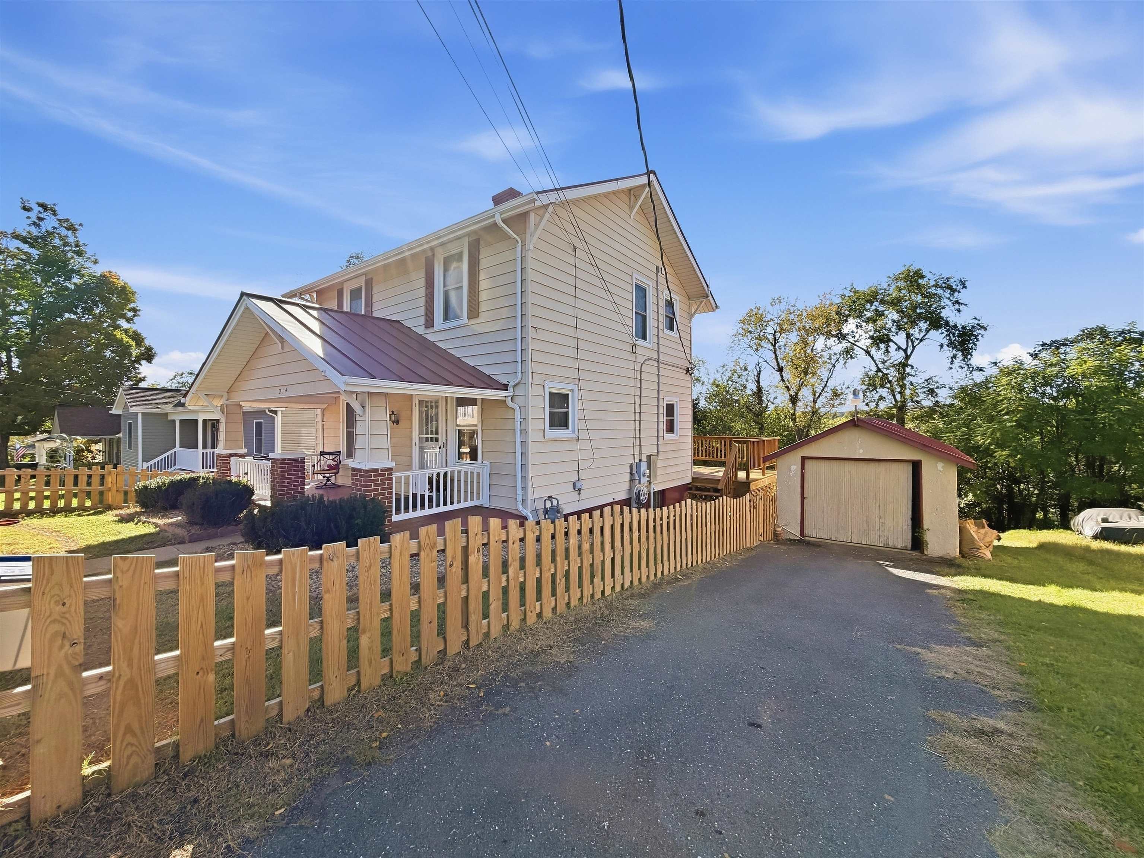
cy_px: 429
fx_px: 463
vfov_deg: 85.7
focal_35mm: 14
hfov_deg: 102.1
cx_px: 572
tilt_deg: -1.1
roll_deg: +0.7
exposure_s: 1/770
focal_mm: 2.2
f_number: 2.2
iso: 32
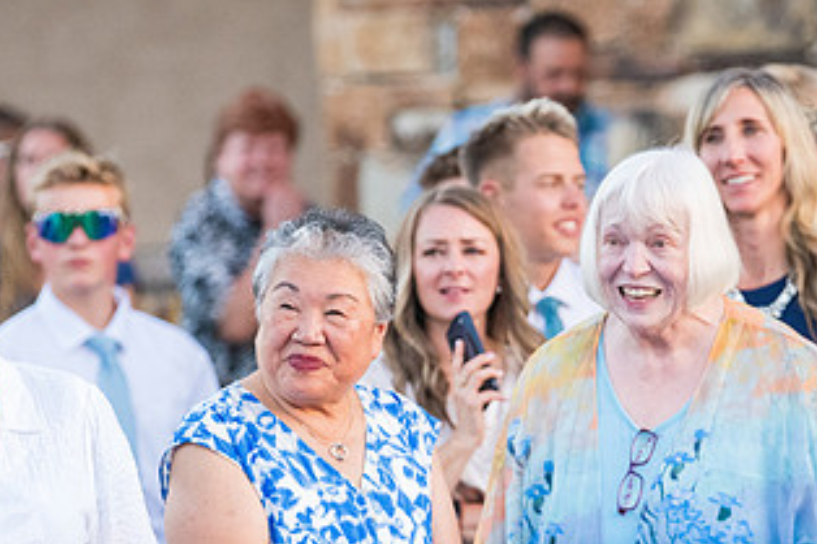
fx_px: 7848
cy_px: 474
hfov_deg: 6.0
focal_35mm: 346
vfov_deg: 4.0
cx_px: 511
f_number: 2.8
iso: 4000
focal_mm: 150
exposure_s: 1/1600
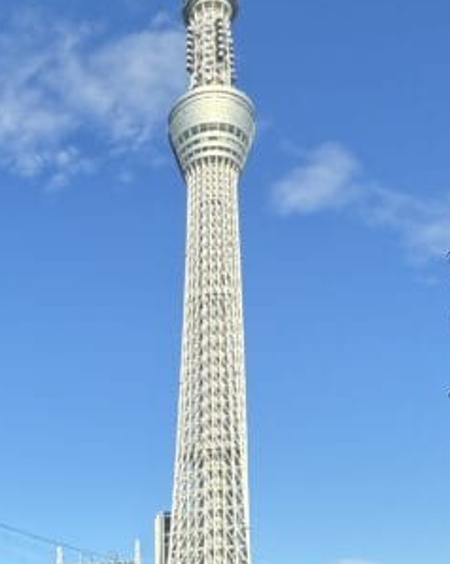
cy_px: 670
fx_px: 783
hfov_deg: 31.8
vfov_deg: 32.8
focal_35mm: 47
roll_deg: +0.6
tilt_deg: +2.3
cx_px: 155
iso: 50
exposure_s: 1/600
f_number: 2.2
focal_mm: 2.22
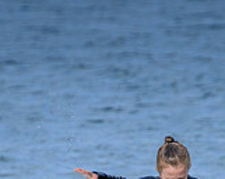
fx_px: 18016
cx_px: 179
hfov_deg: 0.7
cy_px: 265
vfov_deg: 0.6
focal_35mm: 2712
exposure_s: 1/1600
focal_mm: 800
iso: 1600
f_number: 11
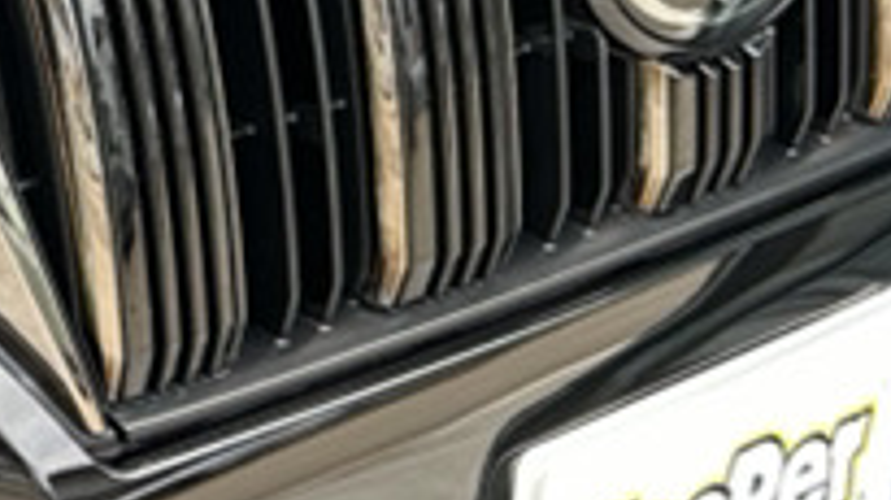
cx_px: -834
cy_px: -30
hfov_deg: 11.7
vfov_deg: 7.3
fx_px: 3919
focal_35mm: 166
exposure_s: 1/401
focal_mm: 5.7
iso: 50
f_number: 1.5
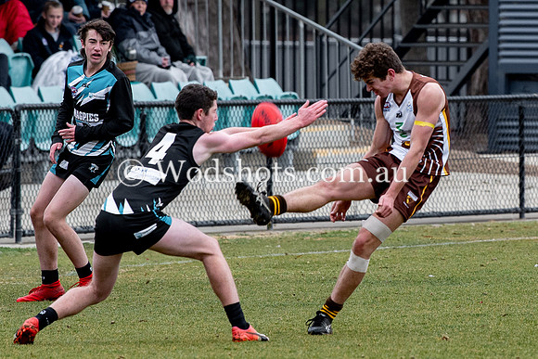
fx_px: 11137
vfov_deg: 1.8
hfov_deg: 2.8
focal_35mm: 745
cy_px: 142
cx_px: 392
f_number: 4
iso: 450
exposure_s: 1/800
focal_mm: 200
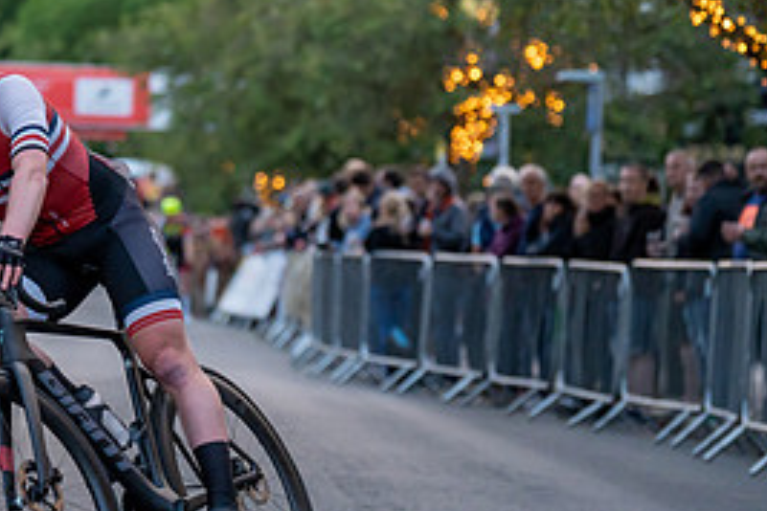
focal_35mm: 219
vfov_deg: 6.3
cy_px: 99
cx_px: -14
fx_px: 4666
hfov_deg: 9.3
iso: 3200
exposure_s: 1/1000
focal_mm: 101
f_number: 2.8
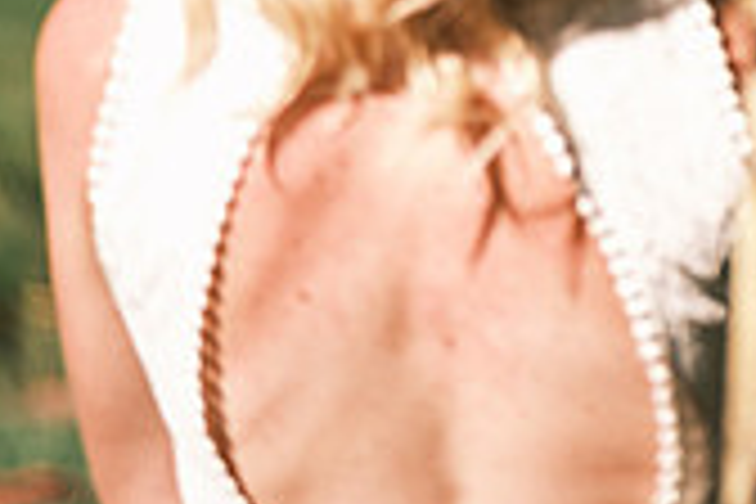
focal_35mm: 697
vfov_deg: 2.0
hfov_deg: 3.0
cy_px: -259
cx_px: 1156
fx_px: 14636
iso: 160
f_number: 2.8
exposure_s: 1/1000
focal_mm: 134.4
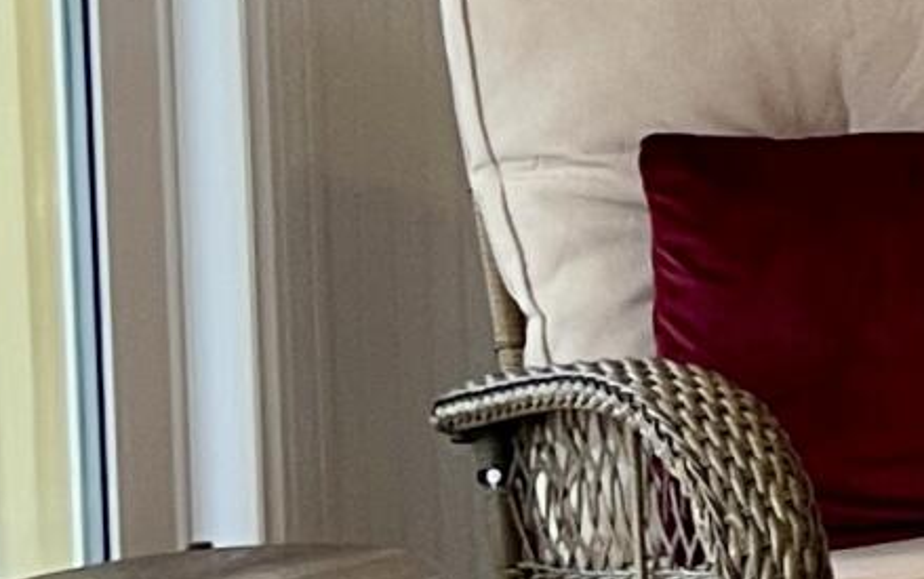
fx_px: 4561
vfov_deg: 7.1
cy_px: -307
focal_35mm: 181
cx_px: 2551
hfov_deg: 9.6
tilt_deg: -4.3
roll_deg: +0.7
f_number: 1.6
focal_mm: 5.1
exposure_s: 1/60
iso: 100
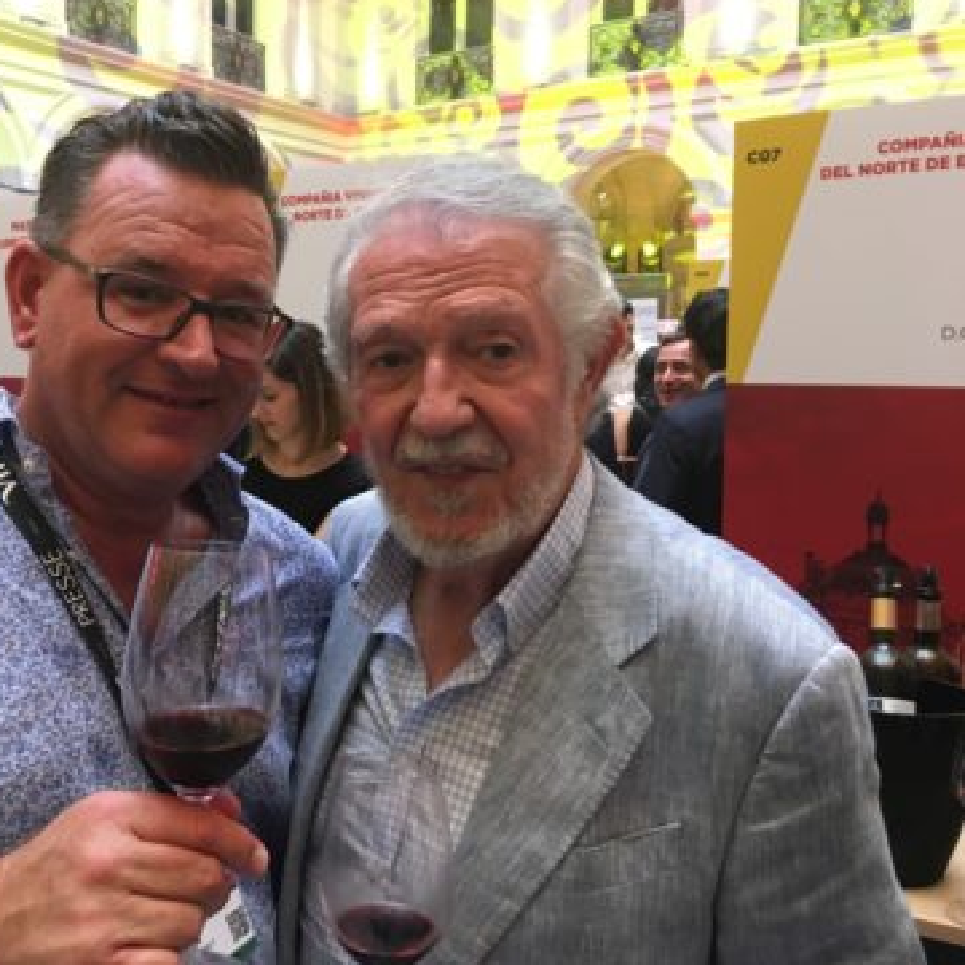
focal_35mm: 37
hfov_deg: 43.8
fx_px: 1167
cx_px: 273
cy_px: 461
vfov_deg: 44.9
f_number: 2.2
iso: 200
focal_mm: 4.15
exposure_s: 1/20
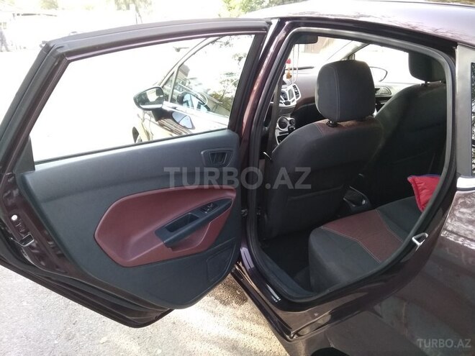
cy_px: 178
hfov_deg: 79.0
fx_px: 288
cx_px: 238
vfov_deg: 63.4
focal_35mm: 21
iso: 469
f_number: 2
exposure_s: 1/100
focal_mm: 3.57
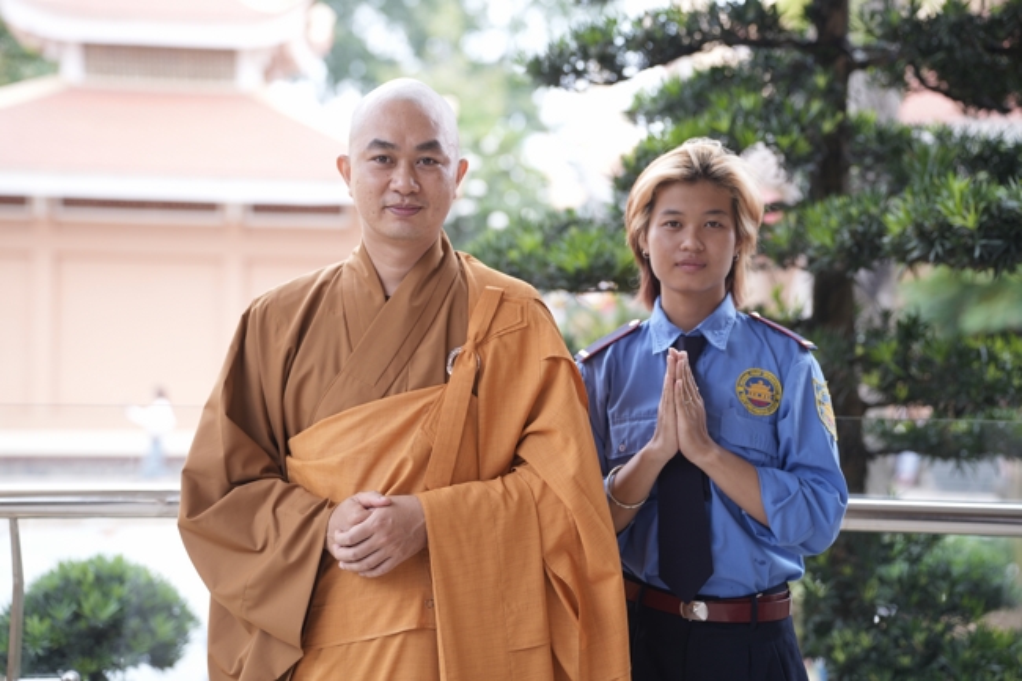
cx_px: 511
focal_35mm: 73
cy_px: 340
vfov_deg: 18.7
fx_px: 2072
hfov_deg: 27.7
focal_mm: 73
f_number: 2.8
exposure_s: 1/200
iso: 125
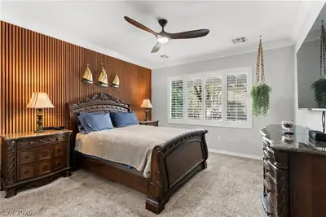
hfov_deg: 93.3
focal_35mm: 17
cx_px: 163
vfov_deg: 70.5
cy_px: 108
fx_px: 154
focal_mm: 17
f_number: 8
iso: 400
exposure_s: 1/6
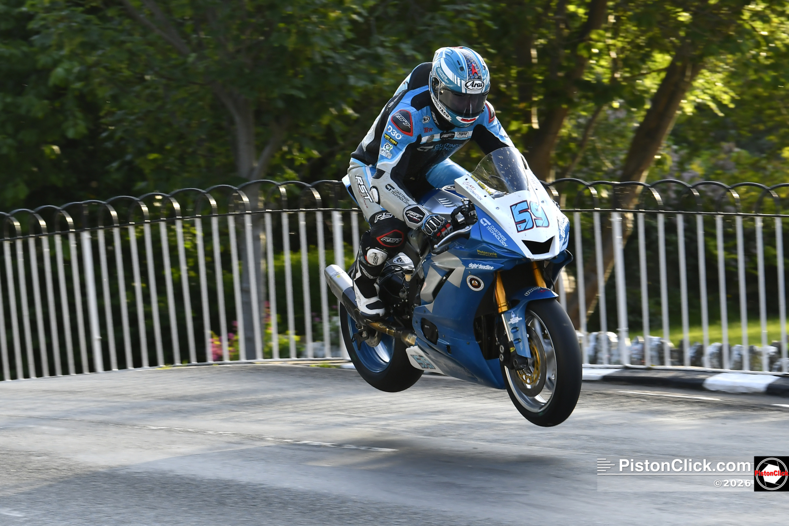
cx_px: 394
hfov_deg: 11.8
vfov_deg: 7.9
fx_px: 3813
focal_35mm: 174
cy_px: 263
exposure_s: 1/400
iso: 360
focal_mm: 116
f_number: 6.3
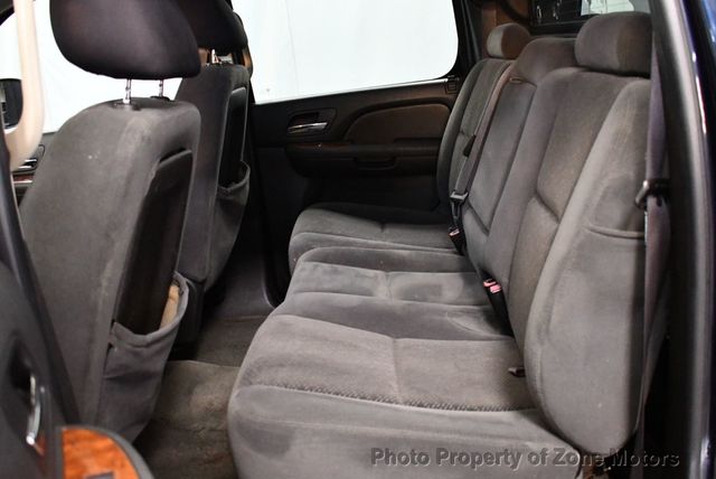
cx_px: 358
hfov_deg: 53.1
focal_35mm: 36
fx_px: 717
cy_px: 240
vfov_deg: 36.9
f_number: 3.5
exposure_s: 1/60
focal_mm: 18
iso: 5600
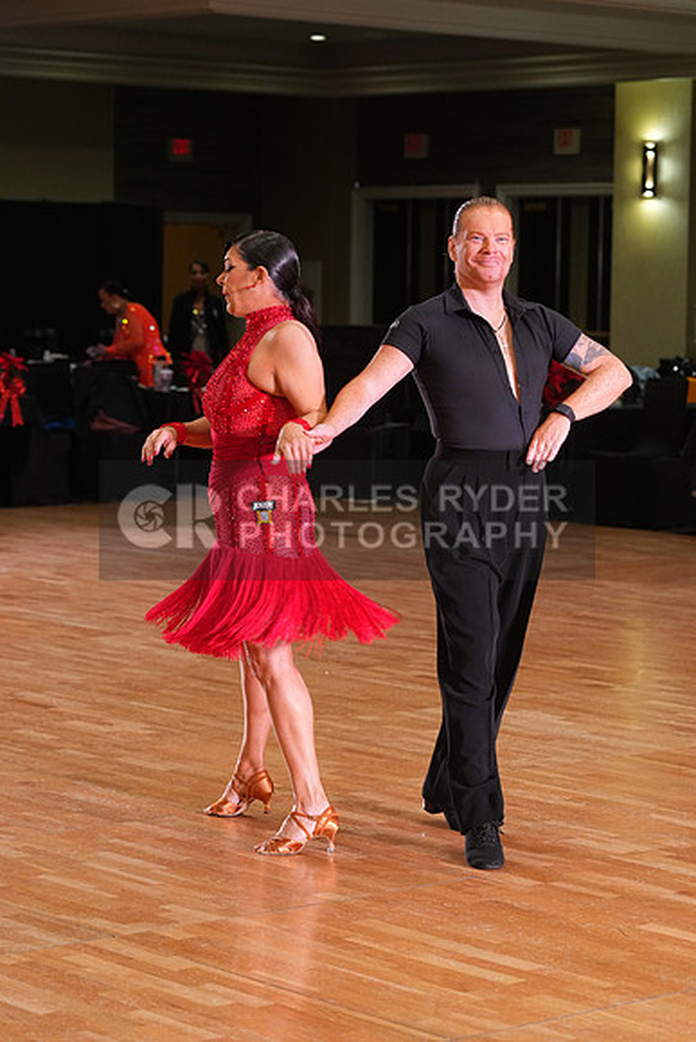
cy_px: 521
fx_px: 2724
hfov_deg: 14.6
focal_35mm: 94
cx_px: 348
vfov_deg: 21.7
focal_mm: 94
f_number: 5
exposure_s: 1/200
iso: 2500
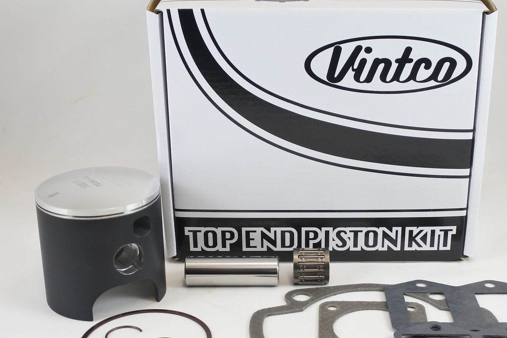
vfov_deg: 29.2
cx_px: 306
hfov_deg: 42.5
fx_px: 648
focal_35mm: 46
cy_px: 198
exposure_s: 1/125
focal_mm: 12.6
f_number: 3.8
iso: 400
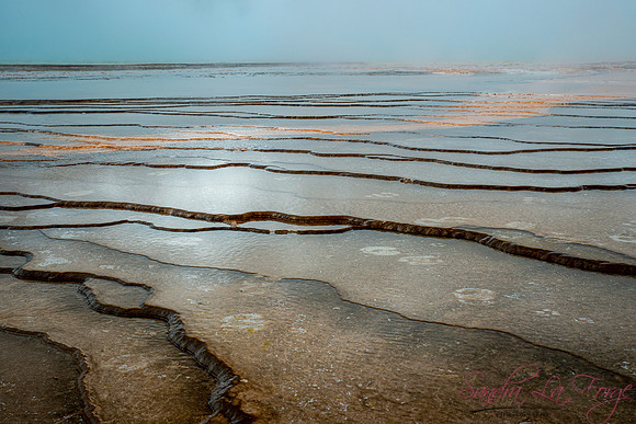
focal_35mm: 46
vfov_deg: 29.3
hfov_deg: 42.7
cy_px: 212
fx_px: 813
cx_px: 318
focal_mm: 46
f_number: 13
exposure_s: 1/160
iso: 400
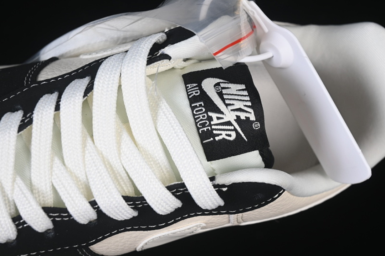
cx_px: 192
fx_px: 802
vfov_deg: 18.2
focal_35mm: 75
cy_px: 128
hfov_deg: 27.0
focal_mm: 50
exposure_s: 1/80
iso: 160
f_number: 7.1
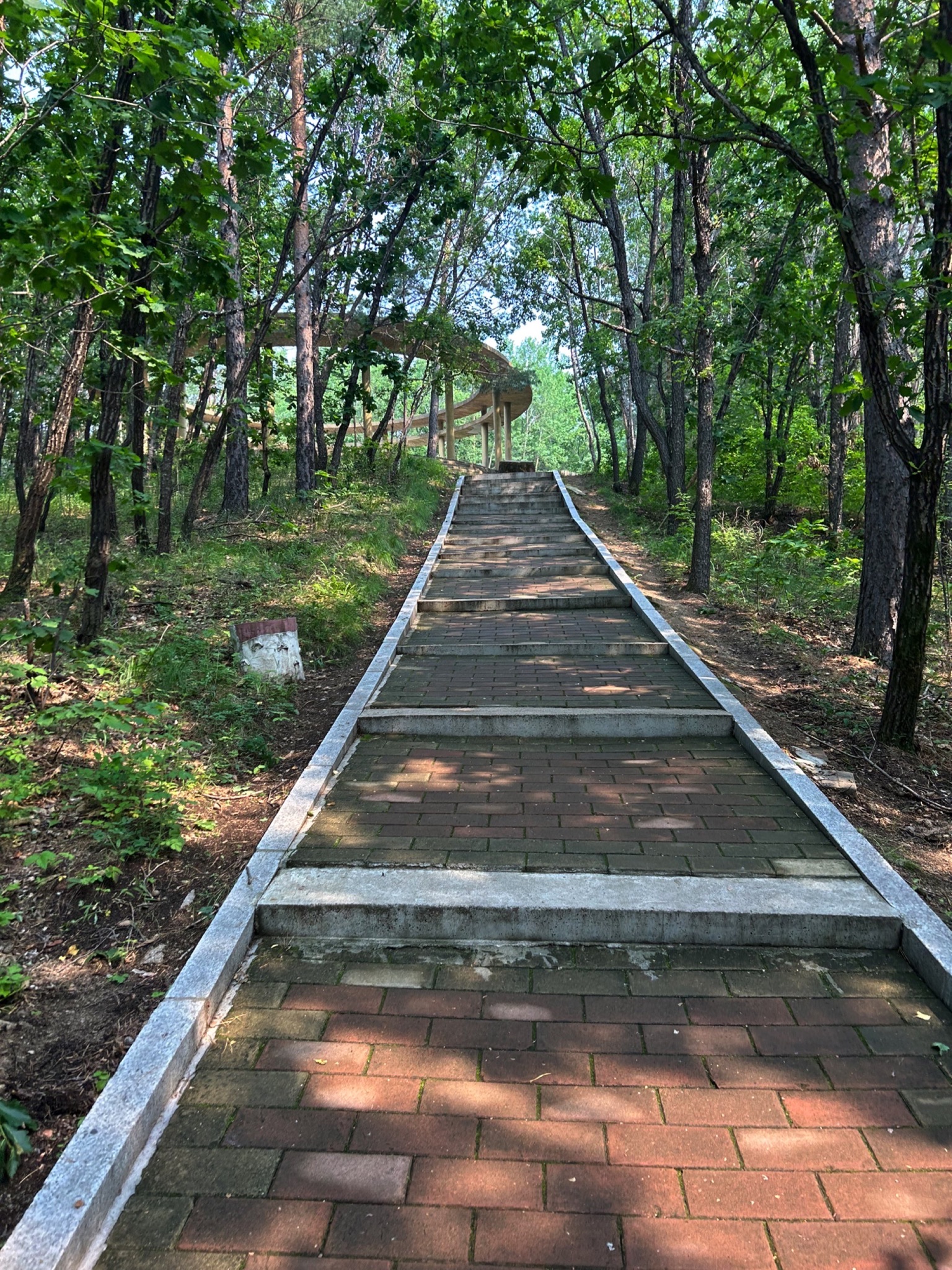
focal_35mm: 26
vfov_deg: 67.3
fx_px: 953
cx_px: 476
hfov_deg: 53.1
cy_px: 635
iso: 50
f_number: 1.5
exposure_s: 1/366
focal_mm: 5.7
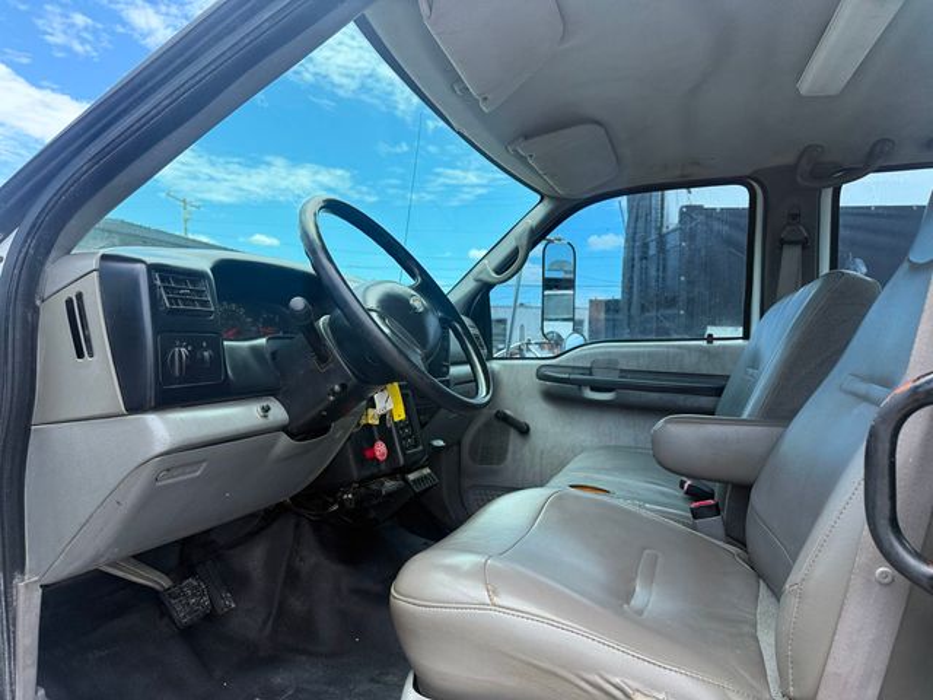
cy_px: 350
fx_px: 647
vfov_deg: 56.8
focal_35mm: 24
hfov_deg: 71.6
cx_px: 466
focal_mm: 6.76
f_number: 1.78
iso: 100
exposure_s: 1/1689
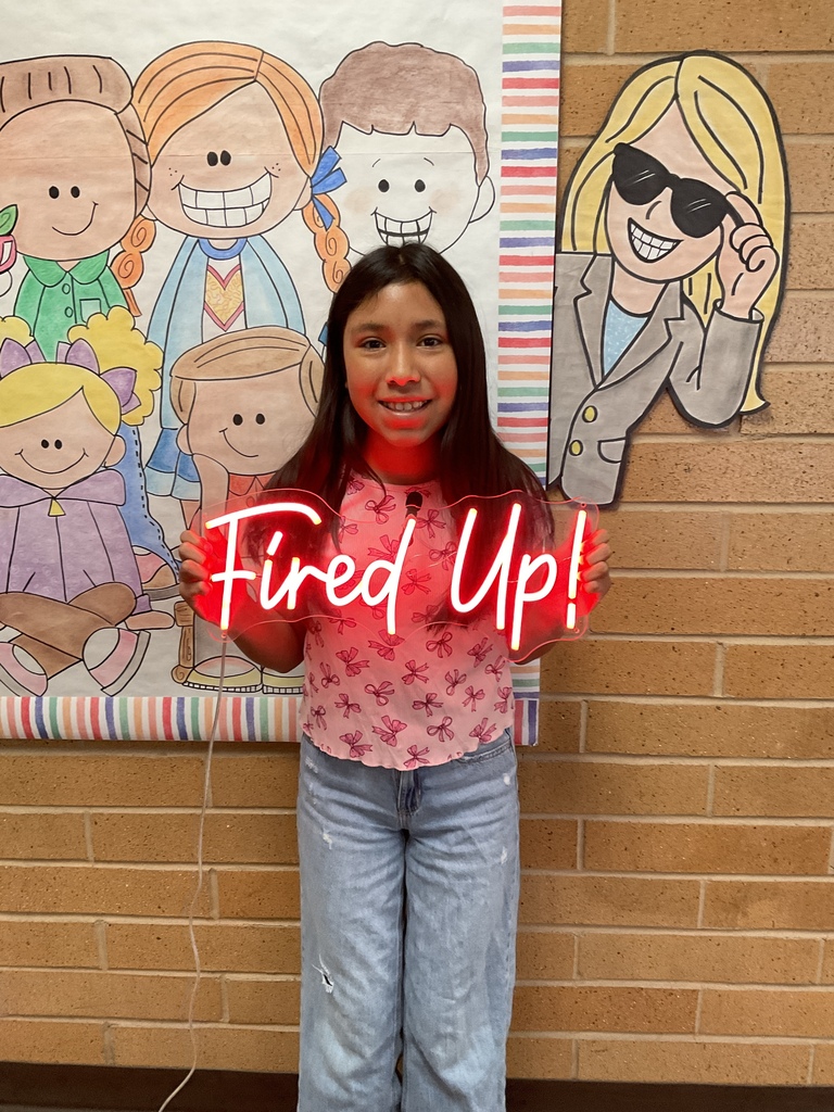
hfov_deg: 48.2
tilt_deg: -11.9
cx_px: 417
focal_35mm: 29
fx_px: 932
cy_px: 556
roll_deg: -1.0
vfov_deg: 61.7
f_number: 1.8
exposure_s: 1/60
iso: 160
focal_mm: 3
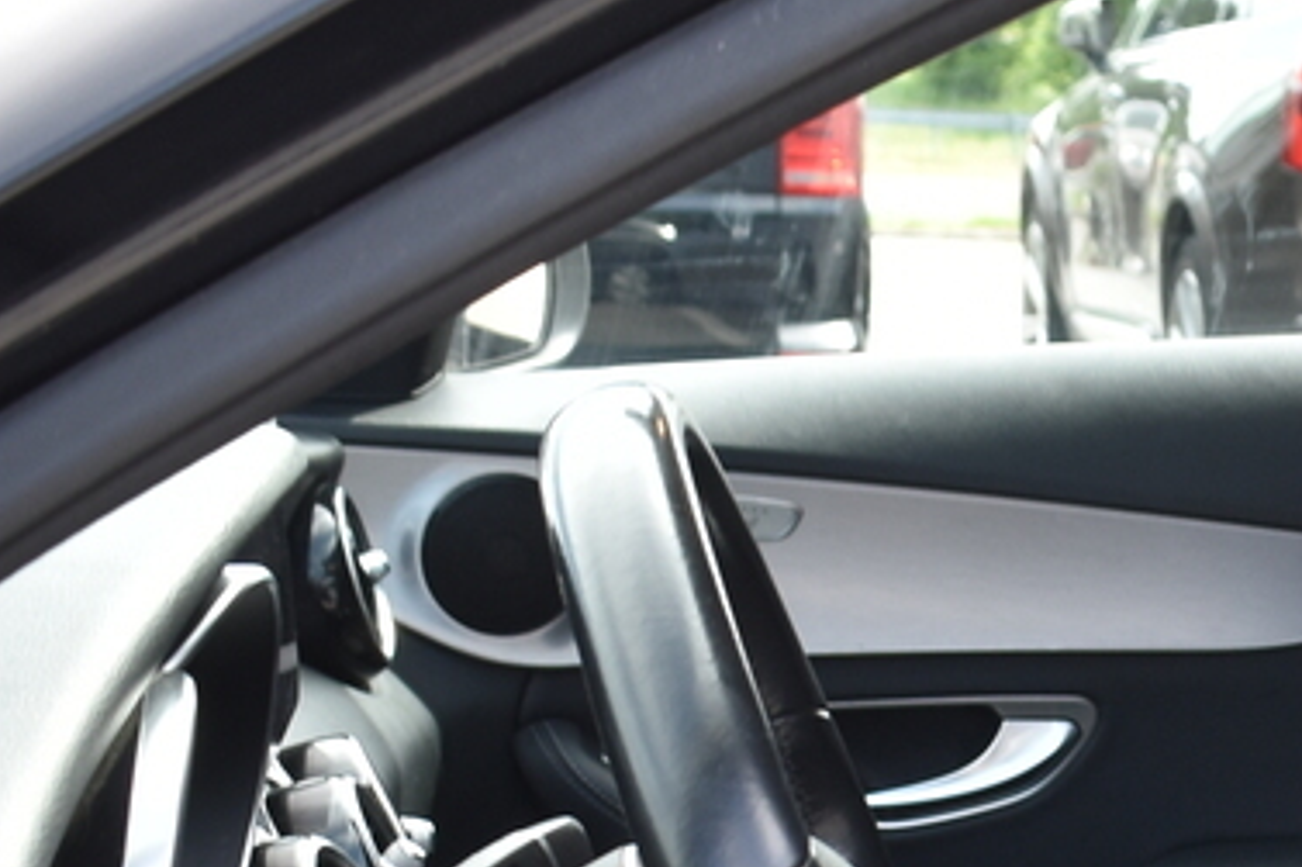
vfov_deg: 11.3
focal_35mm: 116
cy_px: 1340
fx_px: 4193
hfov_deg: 16.8
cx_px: 1613
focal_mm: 18
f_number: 5.6
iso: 220
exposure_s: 1/125
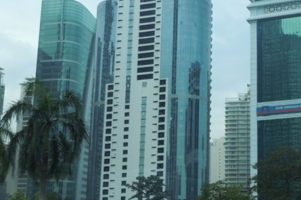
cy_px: 132
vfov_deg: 18.6
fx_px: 610
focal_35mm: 73
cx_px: 269
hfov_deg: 26.8
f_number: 4.3
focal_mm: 6.9
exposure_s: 1/400
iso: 100
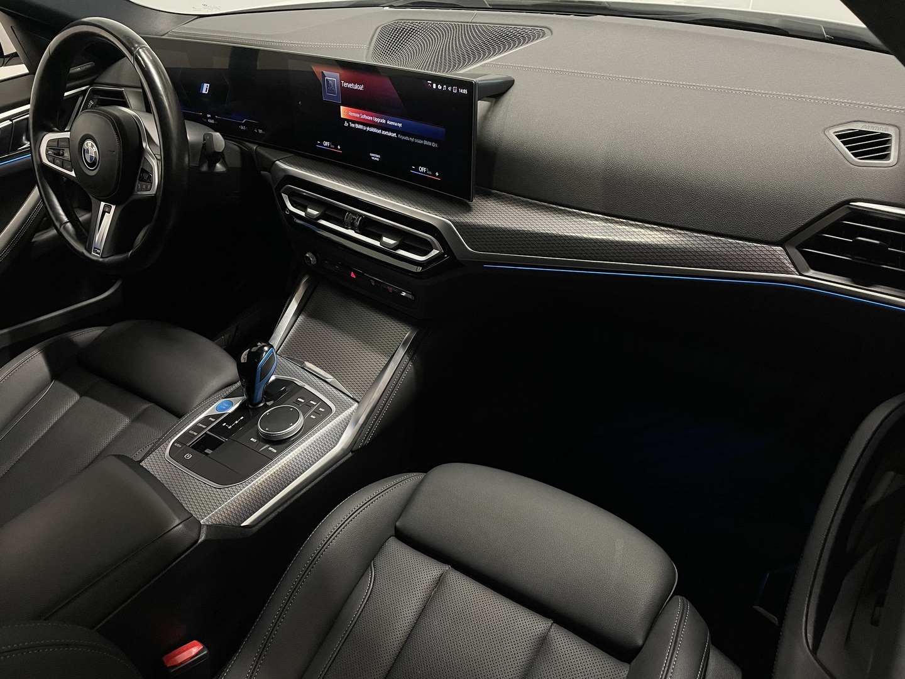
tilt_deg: -36.6
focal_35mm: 26
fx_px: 680
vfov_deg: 53.1
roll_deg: +8.0
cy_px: 340
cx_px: 452
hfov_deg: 67.3
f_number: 1.6
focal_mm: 4.2
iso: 250
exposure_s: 1/60
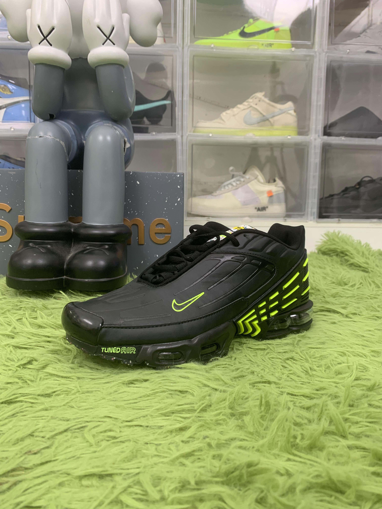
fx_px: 383
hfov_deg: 53.1
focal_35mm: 26
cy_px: 254
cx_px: 191
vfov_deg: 67.3
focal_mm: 4.25
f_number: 1.8
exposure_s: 1/60
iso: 160
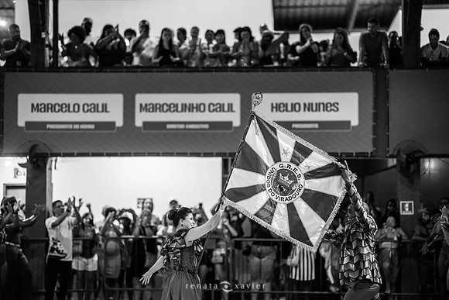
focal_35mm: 85
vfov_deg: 16.1
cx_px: 224
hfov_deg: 23.9
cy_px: 150
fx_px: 1060
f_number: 1.2
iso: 1000
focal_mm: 85
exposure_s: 1/800
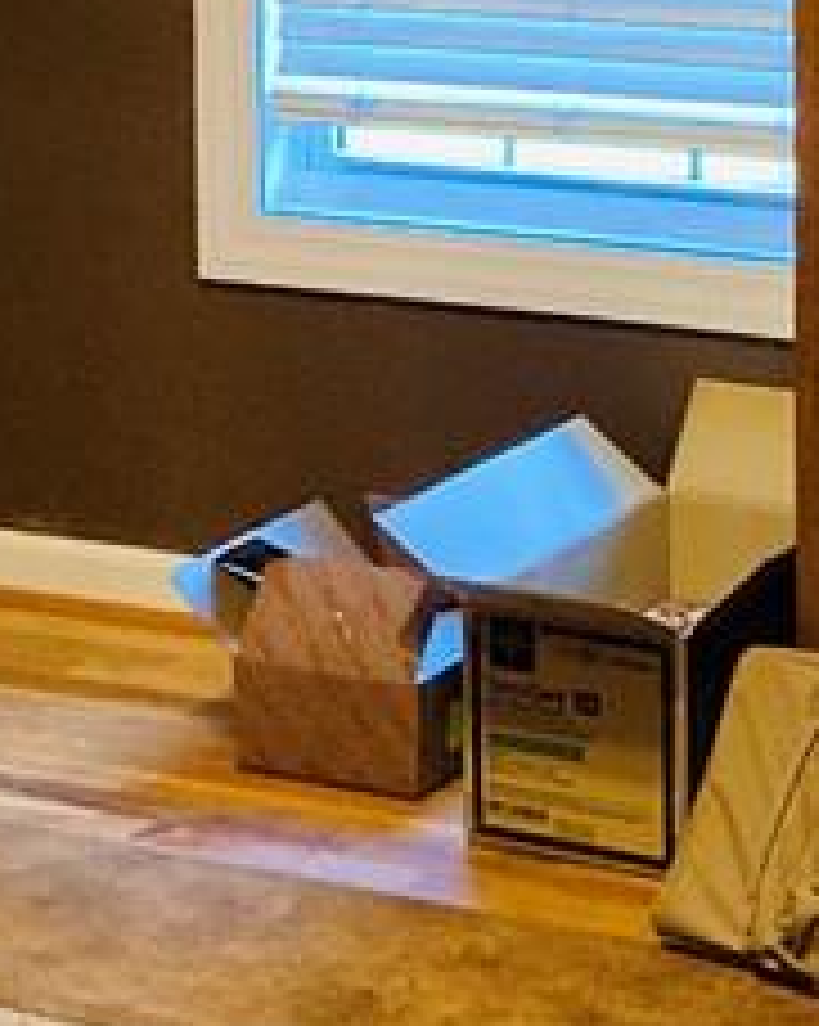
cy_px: -360
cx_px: 878
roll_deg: -0.4
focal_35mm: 123
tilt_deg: -2.5
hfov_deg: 12.3
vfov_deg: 14.9
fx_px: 3732
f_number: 1.8
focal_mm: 3.99
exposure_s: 1/40
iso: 320
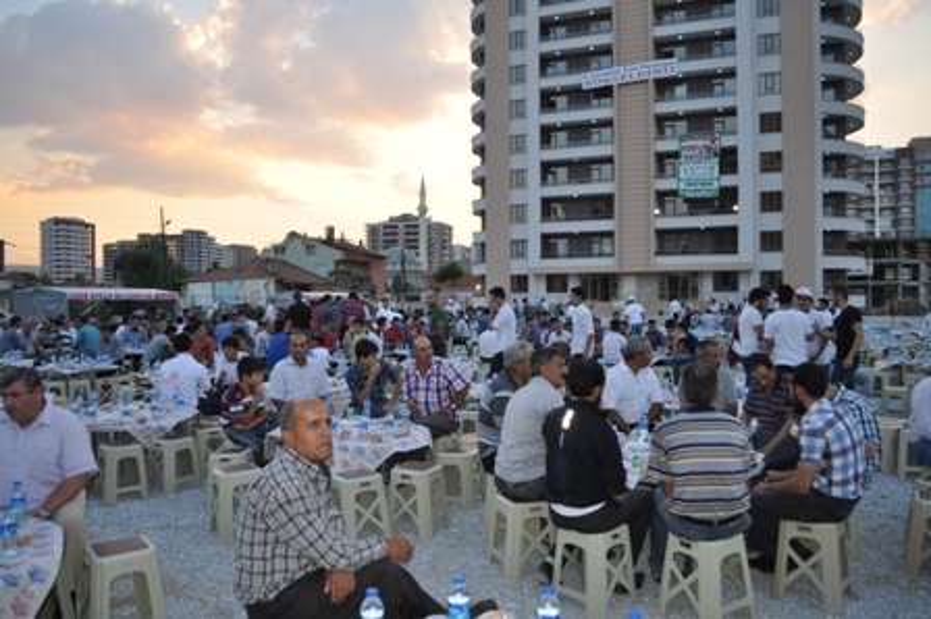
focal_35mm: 27
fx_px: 698
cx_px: 466
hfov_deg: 67.4
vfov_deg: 47.9
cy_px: 310
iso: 280
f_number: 3.5
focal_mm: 18
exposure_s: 1/200
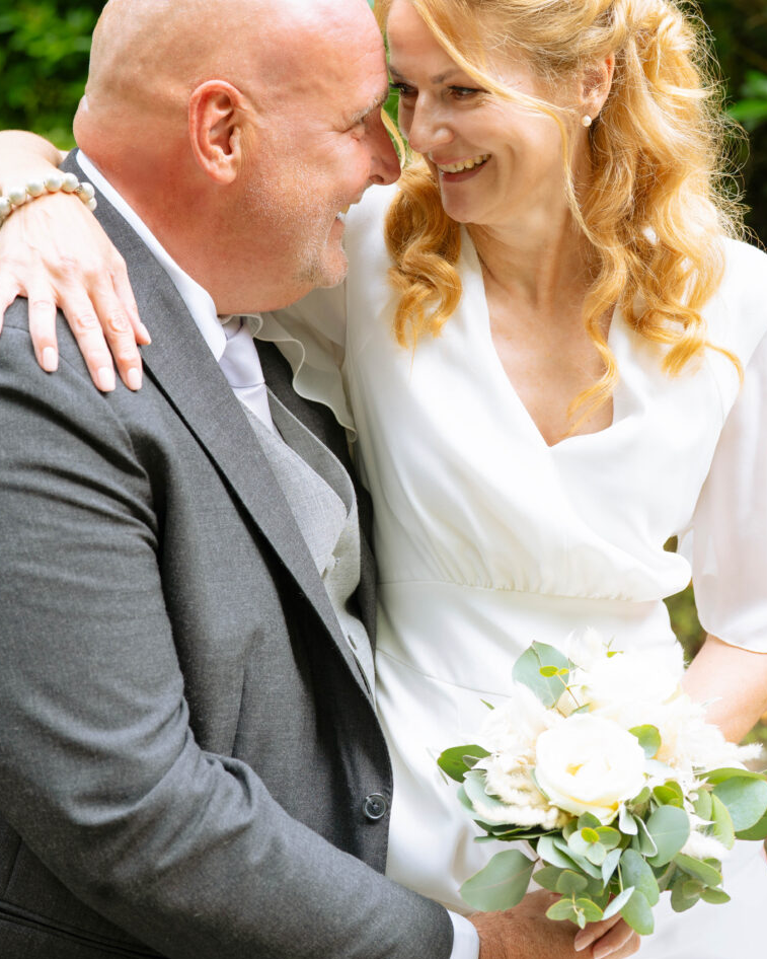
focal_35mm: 80
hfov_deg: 19.2
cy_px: 438
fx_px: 2270
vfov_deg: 23.8
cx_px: 382
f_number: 5
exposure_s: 1/200
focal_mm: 70
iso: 400
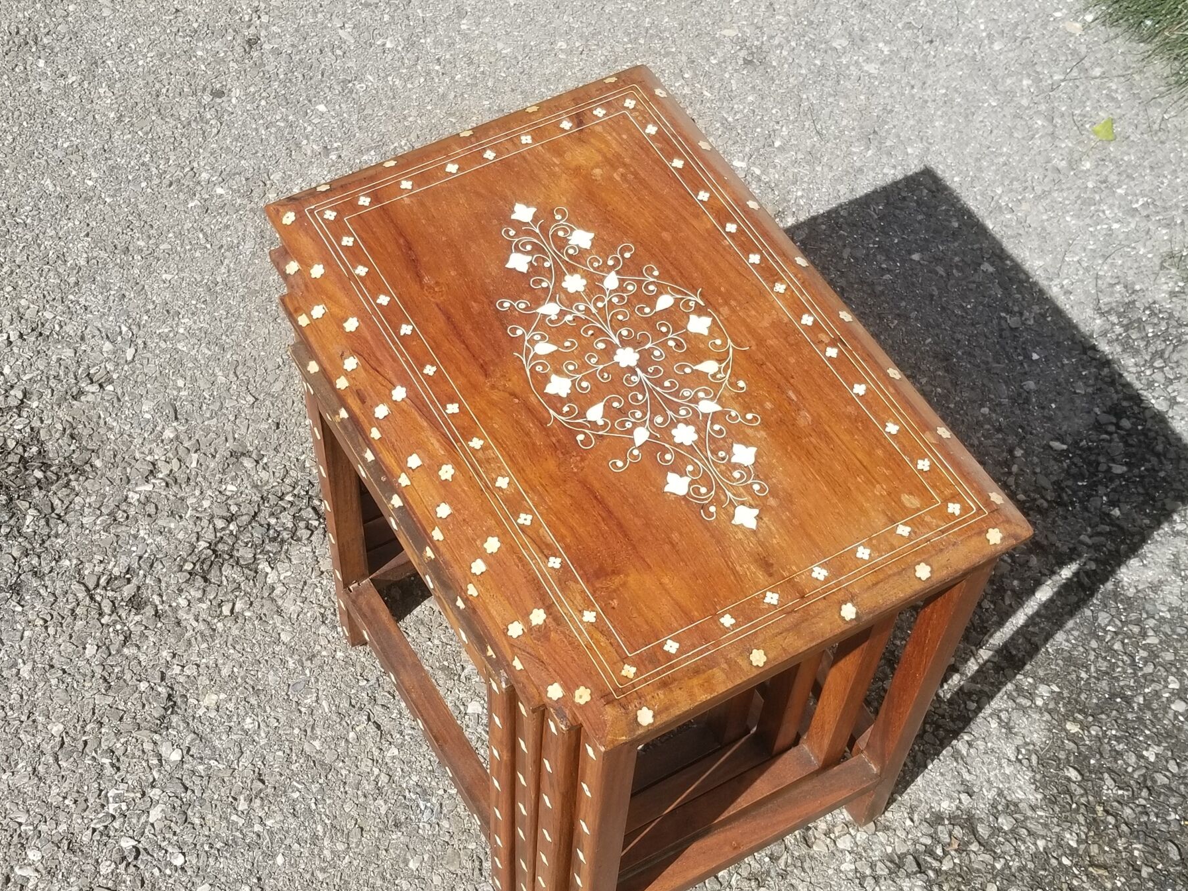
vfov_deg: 48.2
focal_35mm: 29
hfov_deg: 61.6
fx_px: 995
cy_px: 486
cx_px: 618
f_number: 1.7
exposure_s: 1/1912
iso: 50
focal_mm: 4.25
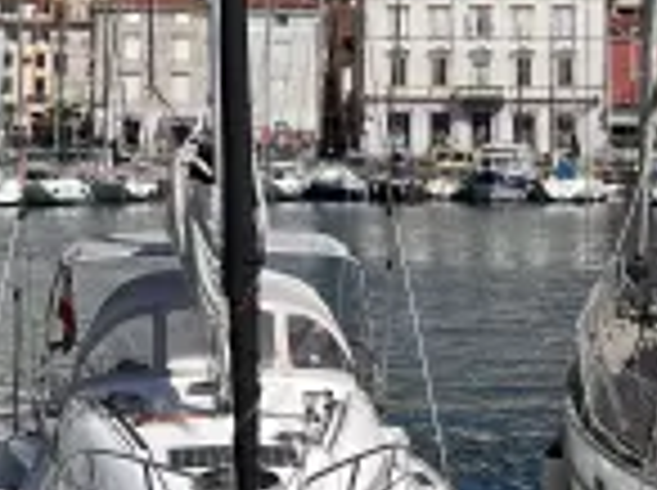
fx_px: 2027
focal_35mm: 107
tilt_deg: +3.9
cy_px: -22
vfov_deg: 13.6
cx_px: 405
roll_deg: -0.3
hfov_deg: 18.4
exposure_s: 1/8696
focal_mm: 5.7
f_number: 1.5
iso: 50
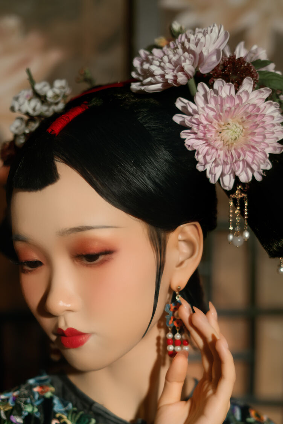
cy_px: 312
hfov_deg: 17.1
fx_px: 943
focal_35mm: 80
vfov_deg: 25.1
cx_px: 154
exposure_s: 1/160
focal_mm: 50
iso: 100
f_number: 2
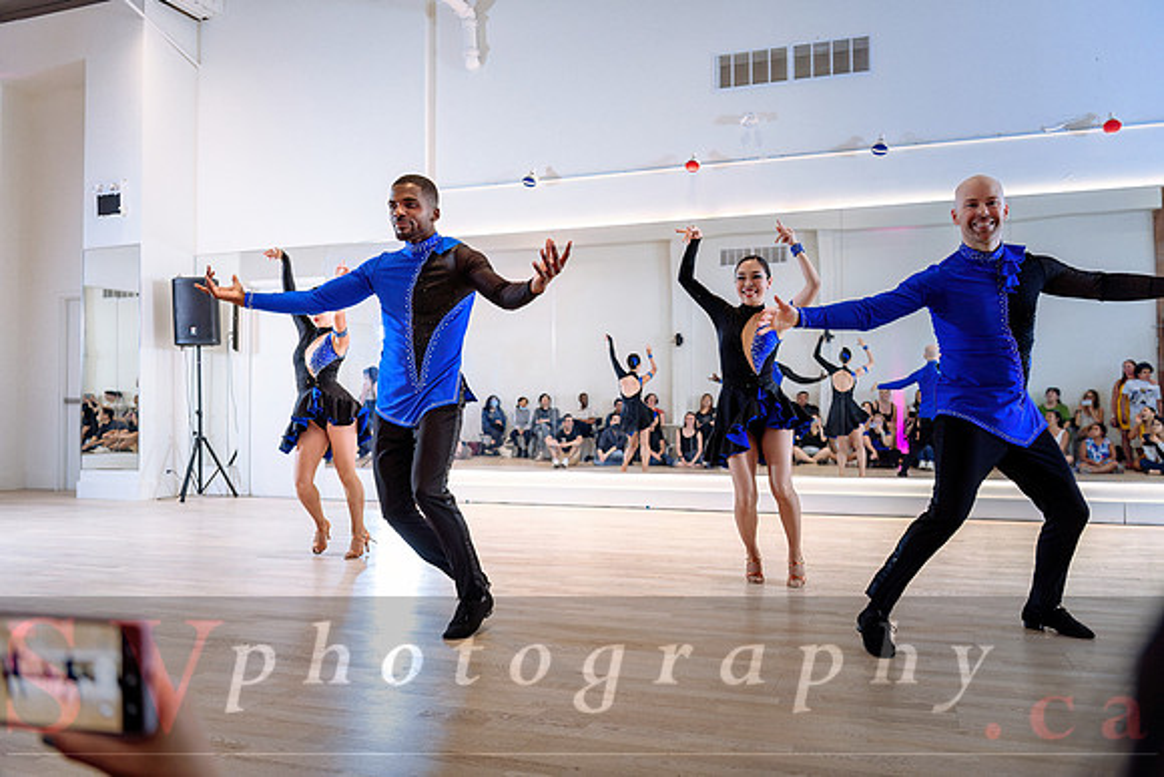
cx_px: 582
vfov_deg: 43.6
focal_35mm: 30
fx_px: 970
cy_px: 388
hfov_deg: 61.9
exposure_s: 1/250
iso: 1600
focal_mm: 30
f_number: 2.8
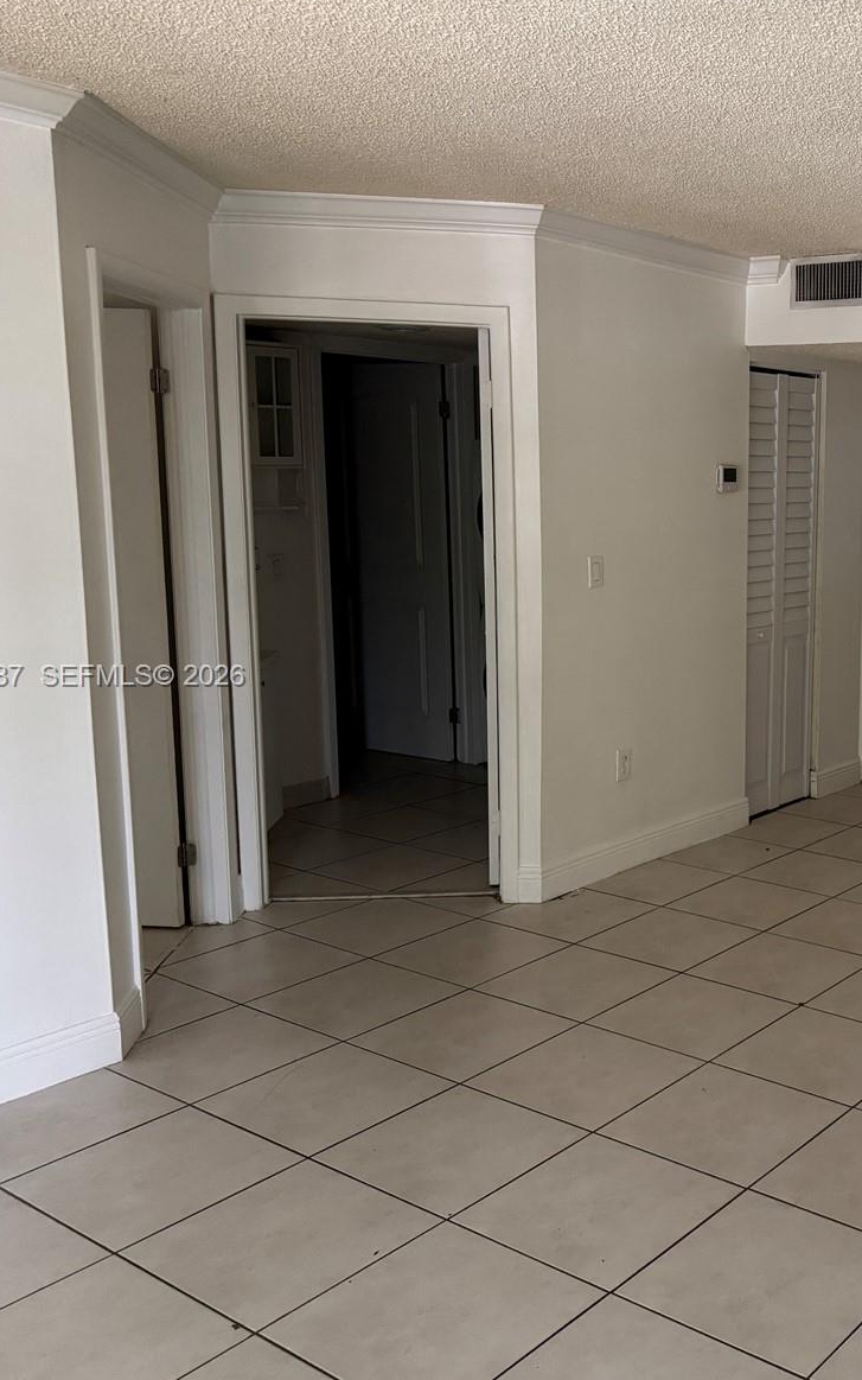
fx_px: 1315
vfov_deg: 55.3
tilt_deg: -9.7
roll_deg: -1.4
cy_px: 678
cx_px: 824
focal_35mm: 35
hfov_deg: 33.7
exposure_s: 1/60
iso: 500
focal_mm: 6.76
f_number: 1.78
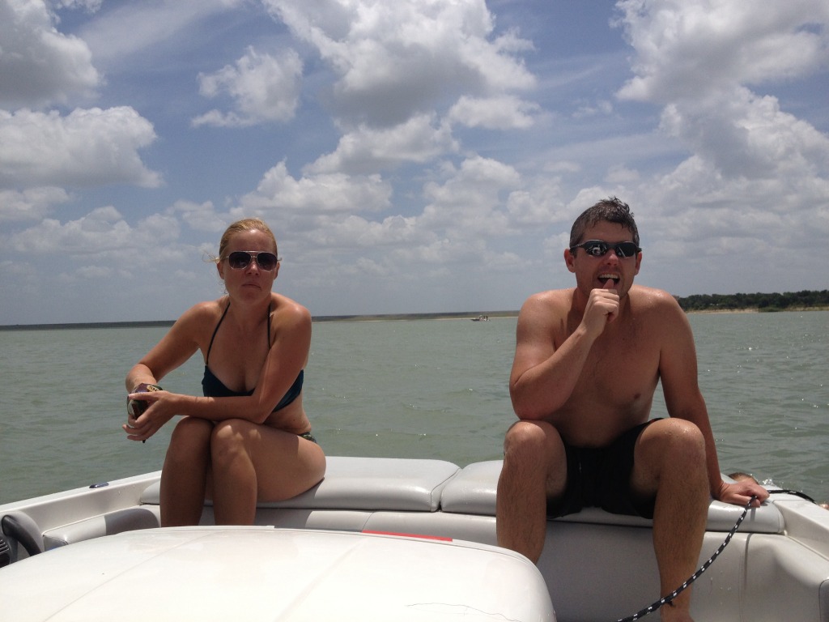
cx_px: 414
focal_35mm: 35
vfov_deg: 40.7
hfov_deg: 52.6
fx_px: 838
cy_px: 311
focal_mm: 4.28
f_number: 2.4
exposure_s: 1/4255
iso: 50
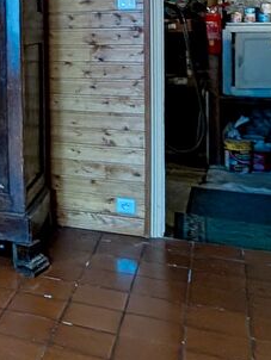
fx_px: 594
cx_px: -217
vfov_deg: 32.1
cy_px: 36
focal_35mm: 57
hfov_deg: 19.3
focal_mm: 2.02
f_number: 1.7
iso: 227
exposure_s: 1/25
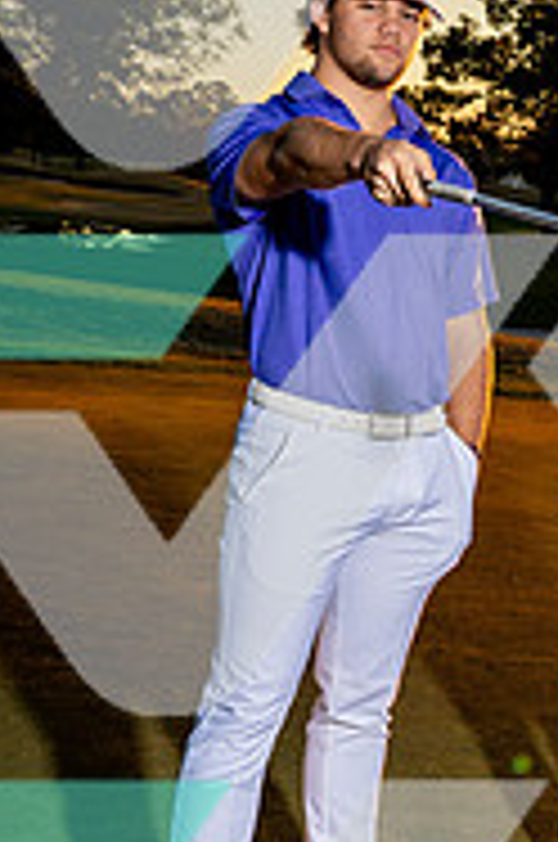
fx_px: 2030
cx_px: 922
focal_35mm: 87
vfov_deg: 23.4
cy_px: 475
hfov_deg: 14.3
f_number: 7.1
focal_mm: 28
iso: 160
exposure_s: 1/250
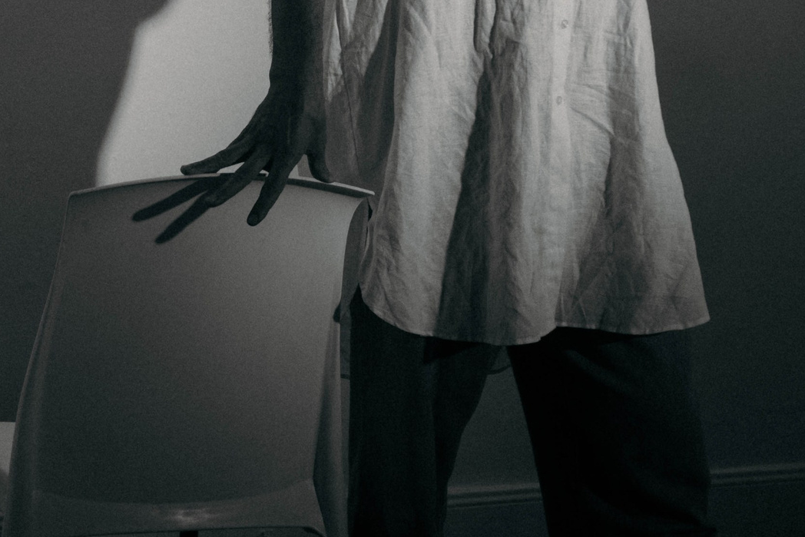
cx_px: -137
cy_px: -53
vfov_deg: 10.2
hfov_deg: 14.9
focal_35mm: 133
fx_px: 2974
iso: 400
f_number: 2.2
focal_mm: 35
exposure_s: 1/200
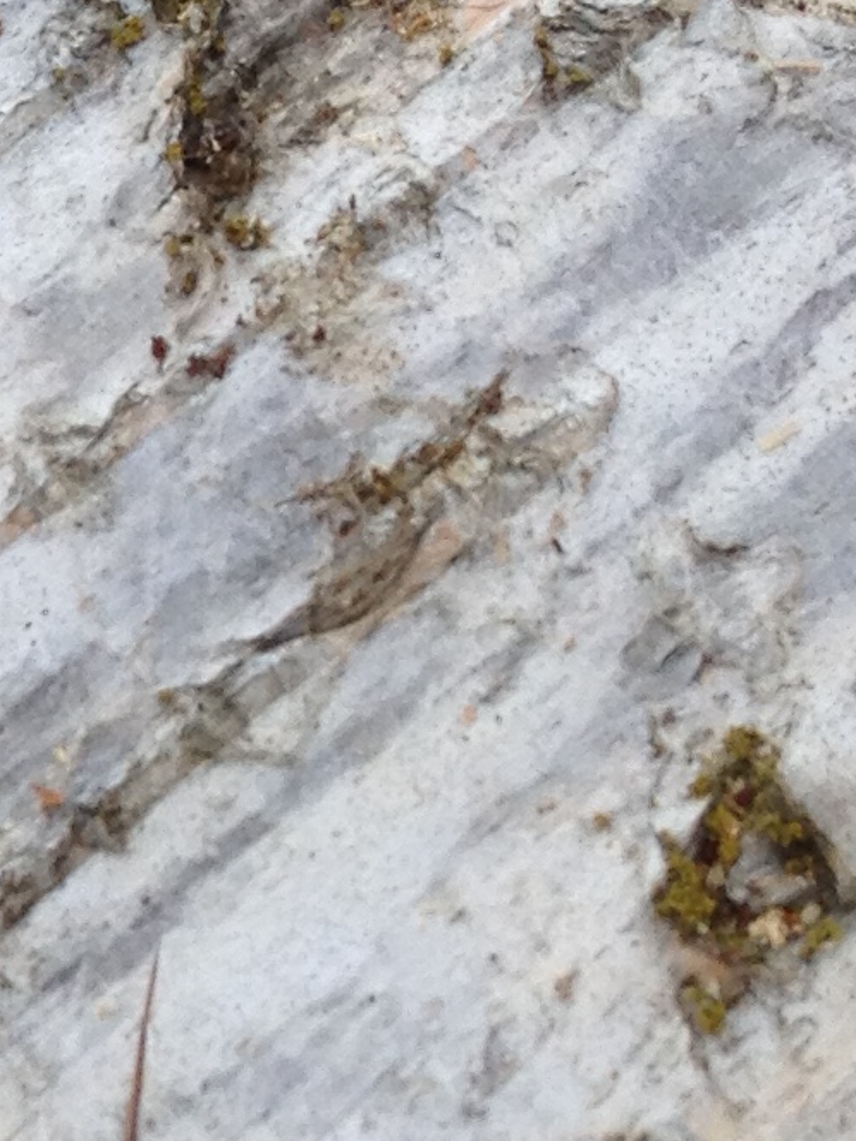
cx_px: -963
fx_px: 5671
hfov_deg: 8.1
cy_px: 1172
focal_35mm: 172
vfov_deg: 11.4
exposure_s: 1/310
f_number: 2.4
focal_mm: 4.28
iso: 64
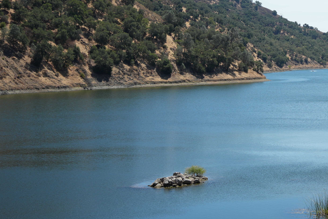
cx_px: 281
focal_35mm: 88
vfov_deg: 15.5
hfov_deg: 22.7
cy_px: 66
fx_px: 802
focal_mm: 50
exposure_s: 1/1000
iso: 160
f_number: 4.5
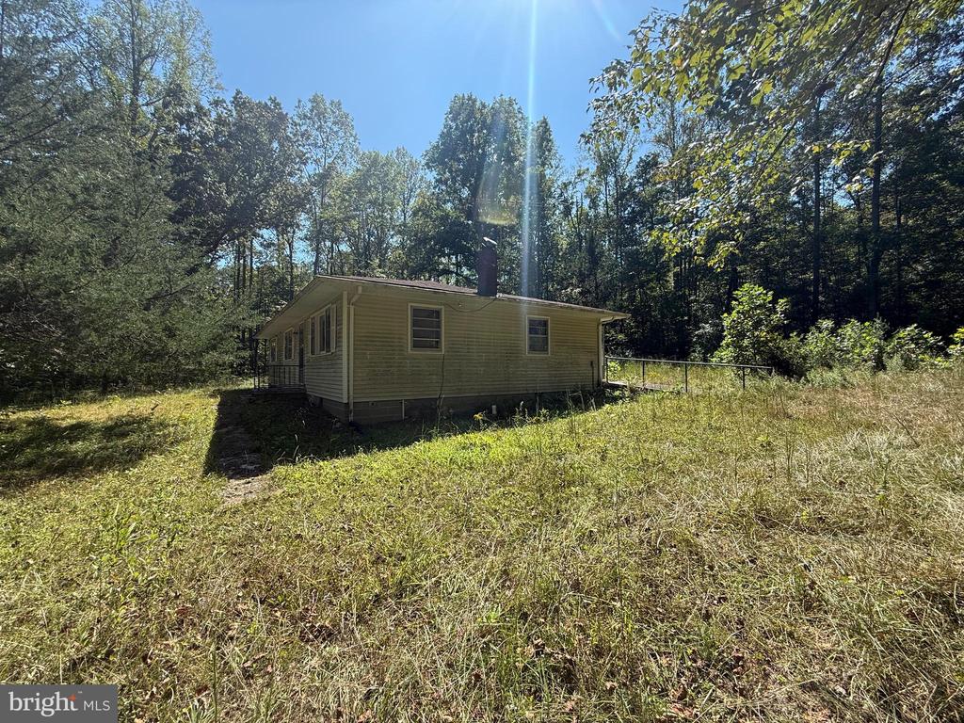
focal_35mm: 14
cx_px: 482
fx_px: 390
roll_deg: +0.9
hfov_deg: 102.1
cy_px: 362
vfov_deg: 85.7
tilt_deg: +2.1
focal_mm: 2.22
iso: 50
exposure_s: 1/638
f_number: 2.2
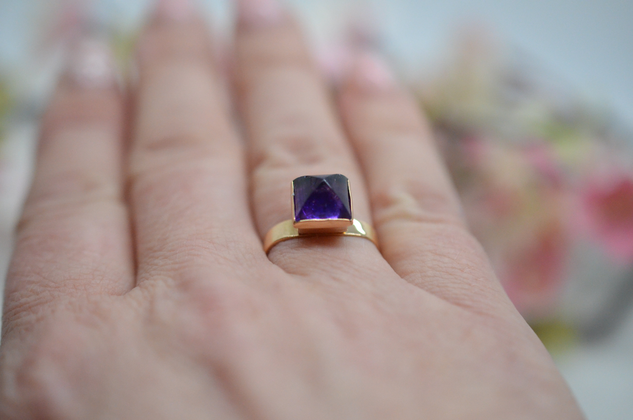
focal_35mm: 60
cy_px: 210
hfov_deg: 33.5
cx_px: 316
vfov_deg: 22.5
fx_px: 1053
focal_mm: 40
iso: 3200
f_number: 3.2
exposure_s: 1/4000
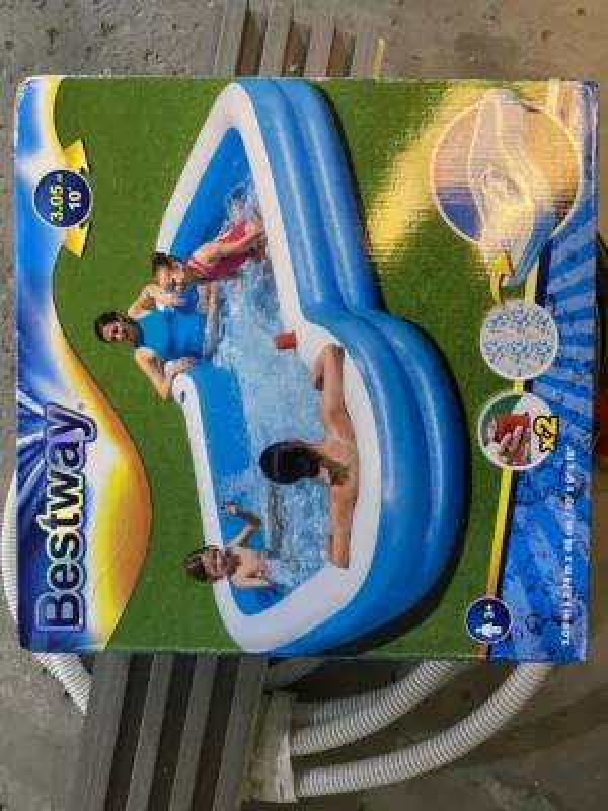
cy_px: 406
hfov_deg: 53.1
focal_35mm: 26
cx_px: 304
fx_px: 609
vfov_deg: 67.3
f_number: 1.8
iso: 640
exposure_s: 1/30
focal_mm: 4.25
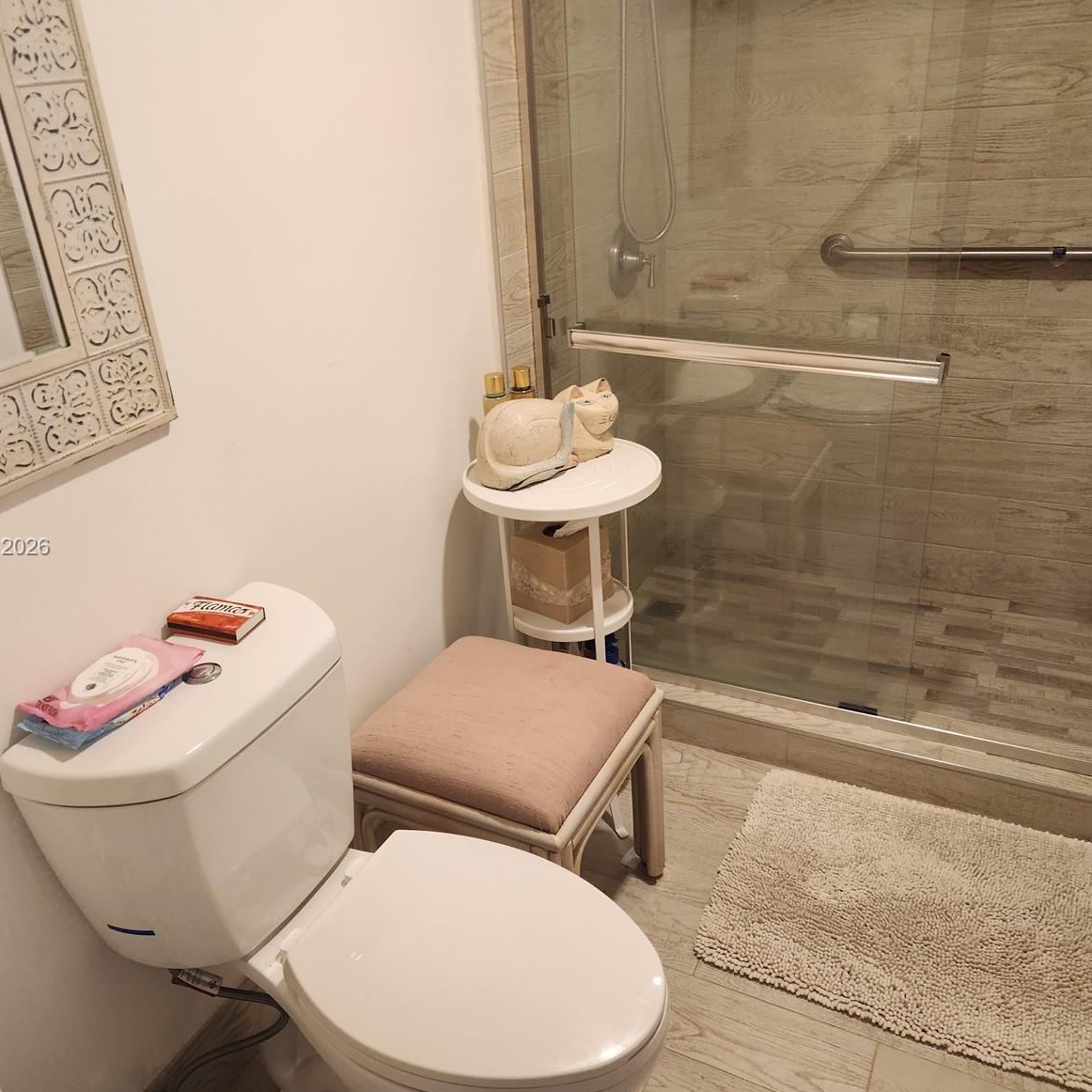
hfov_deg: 57.2
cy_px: 548
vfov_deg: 57.3
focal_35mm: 28
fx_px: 999
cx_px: 508
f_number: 1.8
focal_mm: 5.4
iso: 200
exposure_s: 1/120
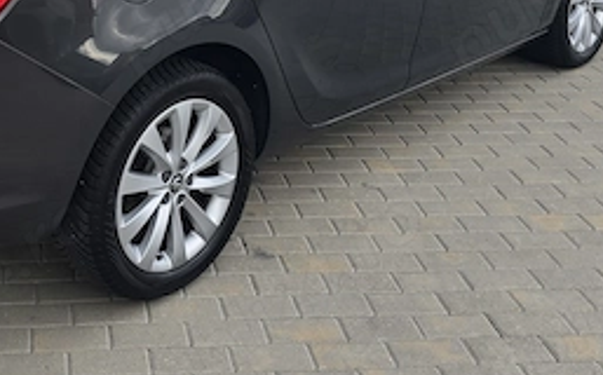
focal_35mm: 57
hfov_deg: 34.4
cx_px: 103
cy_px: -19
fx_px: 936
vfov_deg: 21.7
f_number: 1.7
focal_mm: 6.3
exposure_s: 1/208
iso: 12
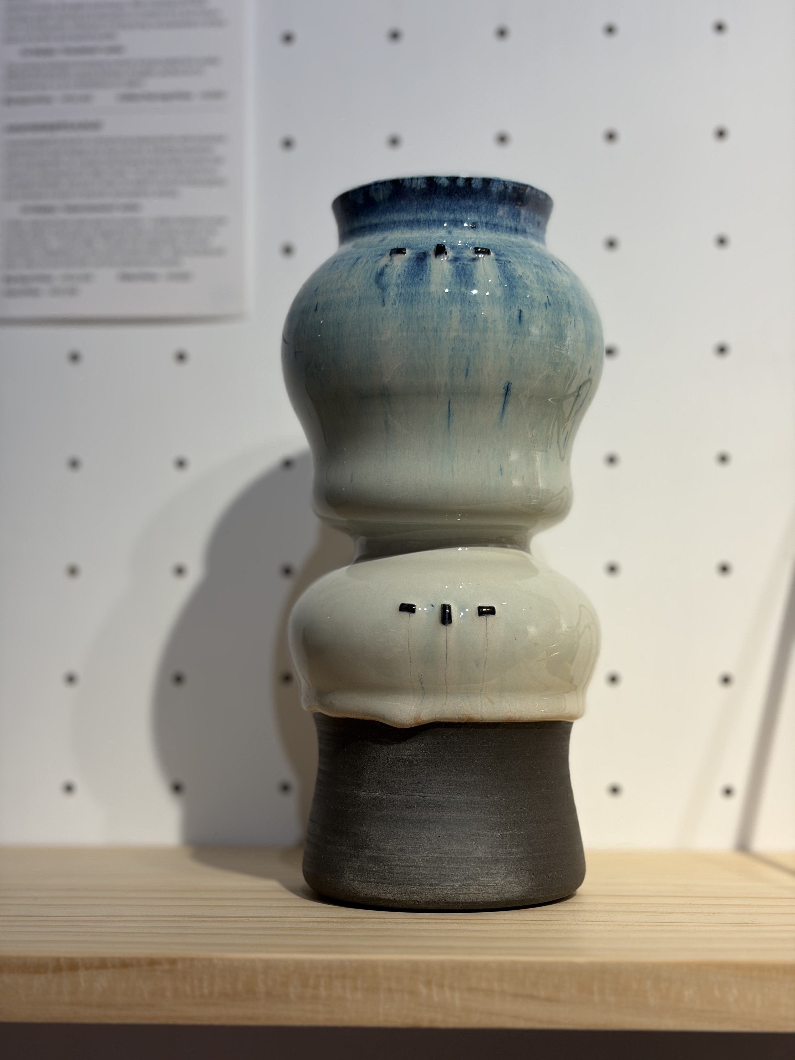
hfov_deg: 28.0
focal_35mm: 52
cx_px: 398
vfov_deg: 36.8
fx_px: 1592
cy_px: 530
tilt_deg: +4.7
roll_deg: +0.4
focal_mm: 5.96
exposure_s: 1/100
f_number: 1.6
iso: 32
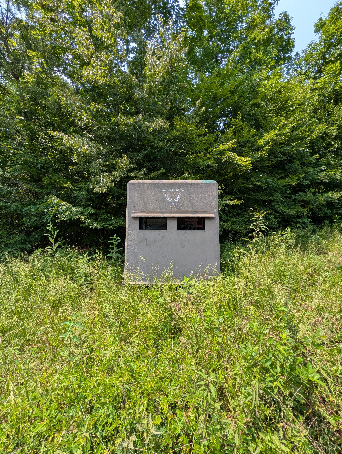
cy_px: 227
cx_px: 171
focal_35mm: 12
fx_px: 158
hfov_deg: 94.6
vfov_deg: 110.5
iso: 51
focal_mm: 2.02
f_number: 1.7
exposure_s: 1/1427
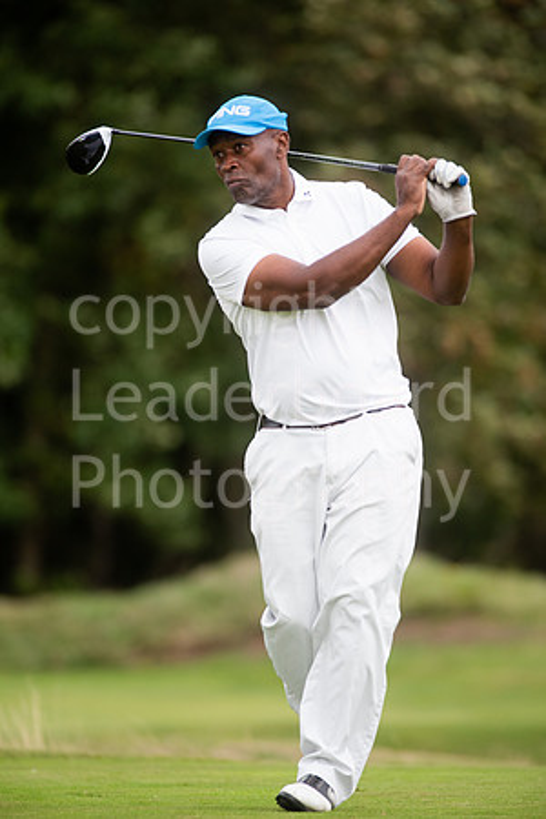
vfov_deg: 6.9
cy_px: 410
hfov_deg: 4.6
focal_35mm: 300
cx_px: 273
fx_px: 6824
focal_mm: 300
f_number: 4
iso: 1000
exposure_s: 1/1600
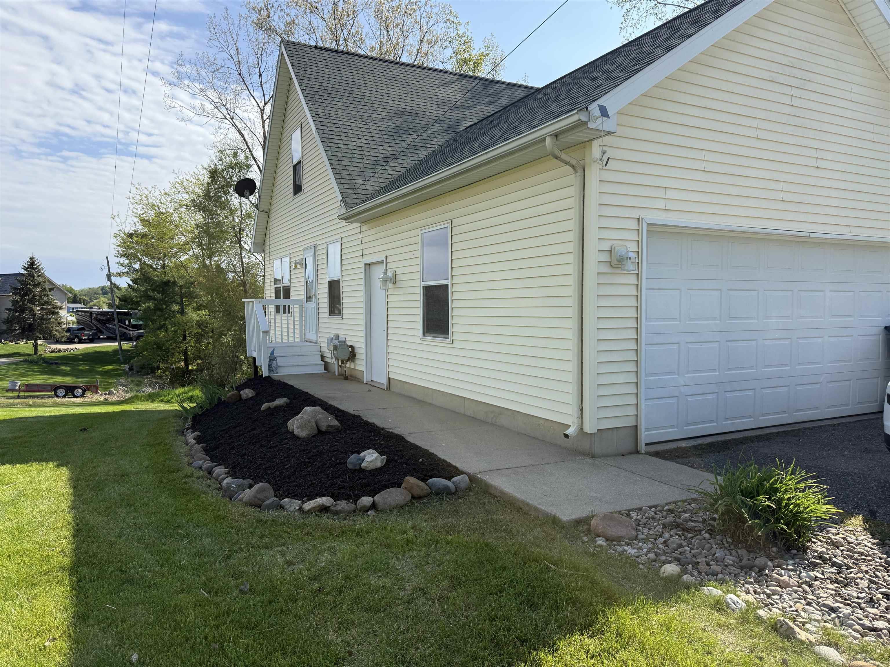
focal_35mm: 24
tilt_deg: -1.0
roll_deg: +0.4
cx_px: 445
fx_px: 617
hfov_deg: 71.6
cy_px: 334
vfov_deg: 56.8
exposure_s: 1/3425
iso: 100
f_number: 1.78
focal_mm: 6.76
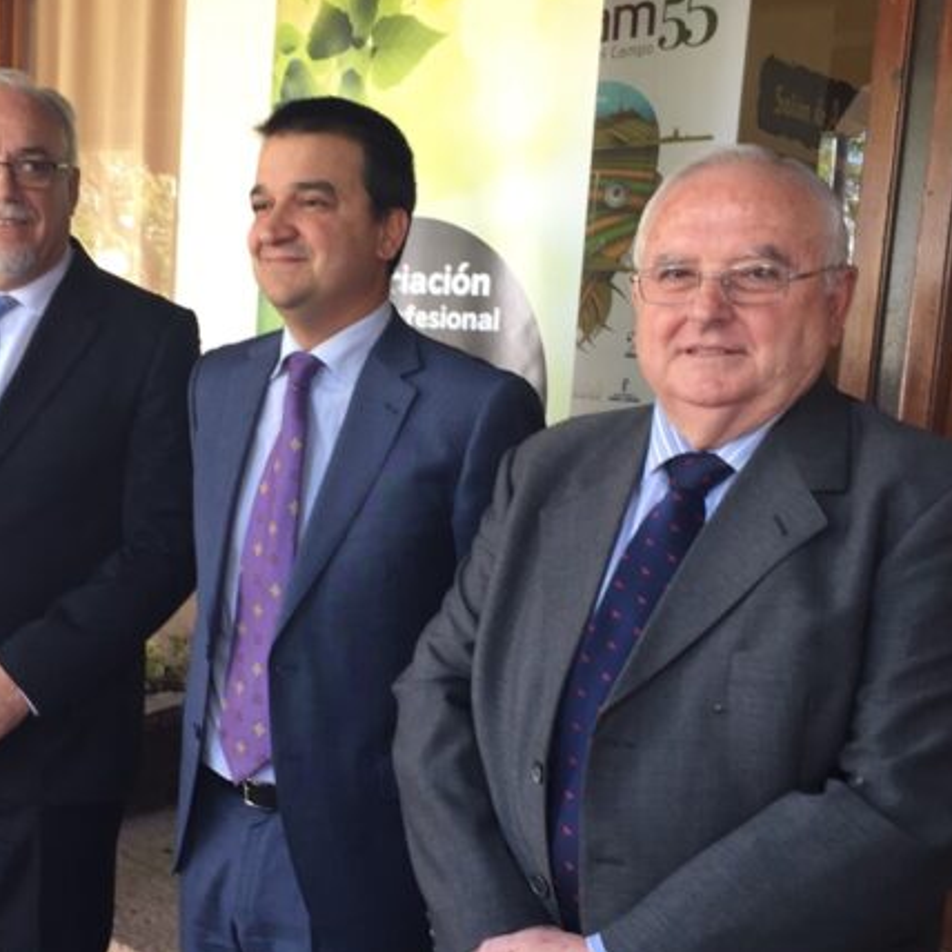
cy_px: 556
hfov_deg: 36.4
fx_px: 1431
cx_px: 311
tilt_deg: -7.6
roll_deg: -3.9
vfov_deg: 36.7
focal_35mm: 46
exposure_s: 1/60
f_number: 2.2
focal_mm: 4.15
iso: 40
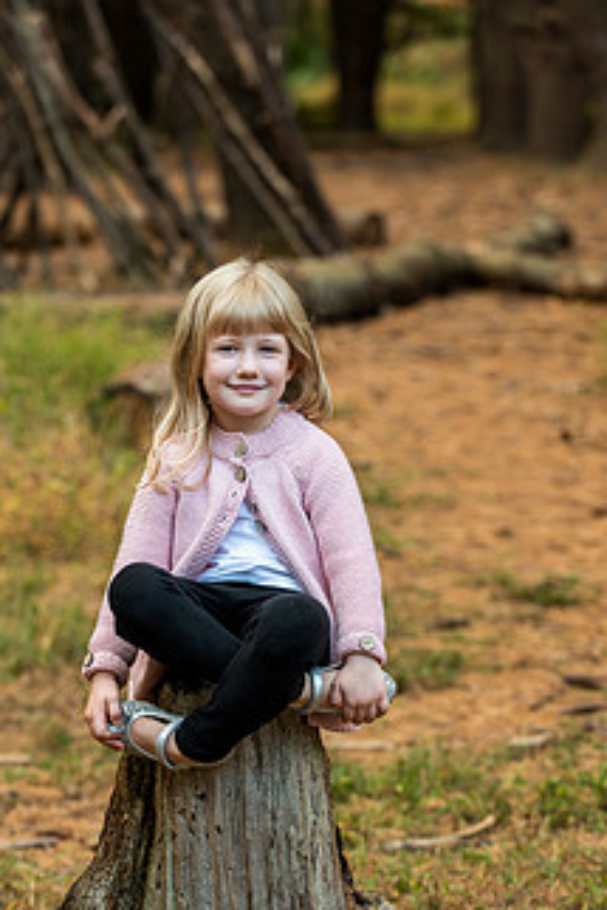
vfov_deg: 14.9
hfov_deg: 10.0
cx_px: 240
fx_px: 3461
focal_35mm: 137
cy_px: 579
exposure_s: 1/100
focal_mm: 98
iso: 250
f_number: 3.5
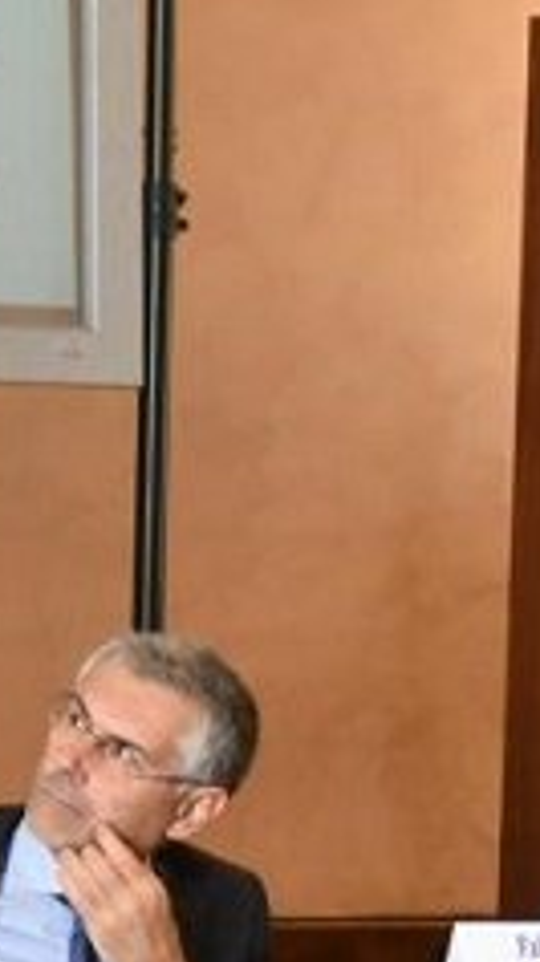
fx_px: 6324
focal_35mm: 248
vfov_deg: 8.7
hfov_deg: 4.8
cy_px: 268
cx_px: -516
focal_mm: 70
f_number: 7.1
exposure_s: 1/125
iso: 9000
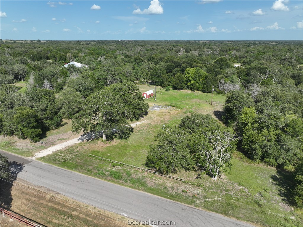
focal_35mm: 24
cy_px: 114
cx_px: 152
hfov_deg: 71.6
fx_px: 210
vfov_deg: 56.8
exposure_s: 1/200
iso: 100
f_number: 2.8
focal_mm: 12.29
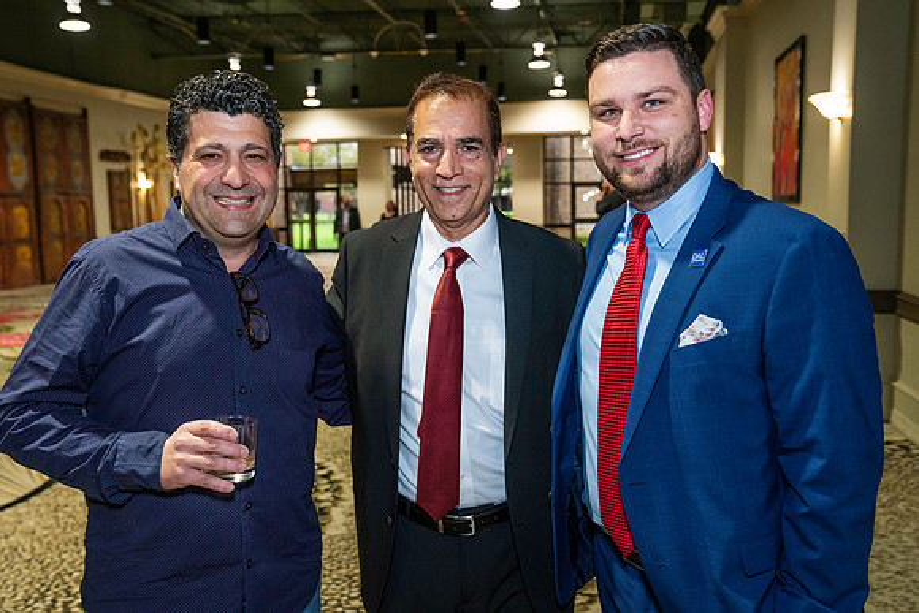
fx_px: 868
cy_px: 306
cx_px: 460
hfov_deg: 55.8
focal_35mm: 34
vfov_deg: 38.9
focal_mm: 34
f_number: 4.5
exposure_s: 1/125
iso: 3200
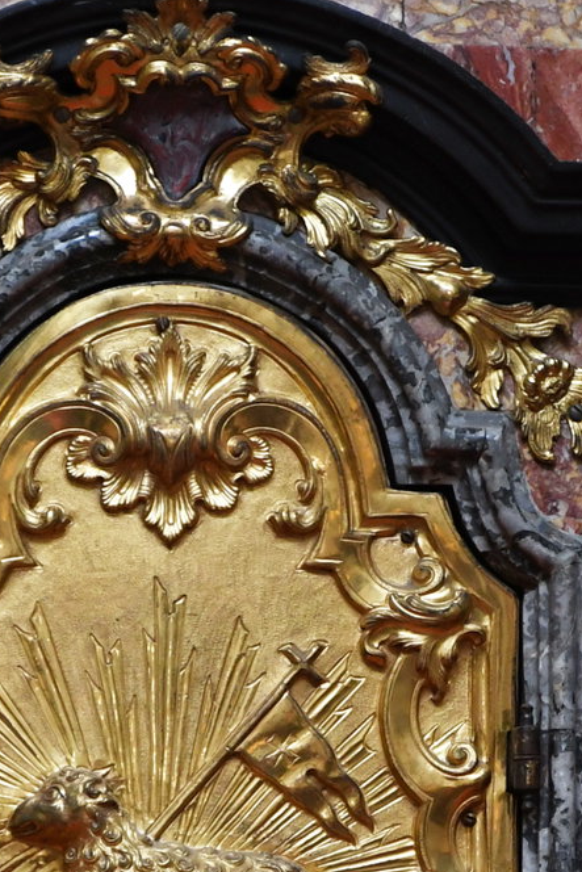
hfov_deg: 2.5
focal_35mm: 542
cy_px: 817
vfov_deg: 3.8
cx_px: 233
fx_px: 13136
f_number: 5.6
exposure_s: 1/13
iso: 800
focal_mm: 100
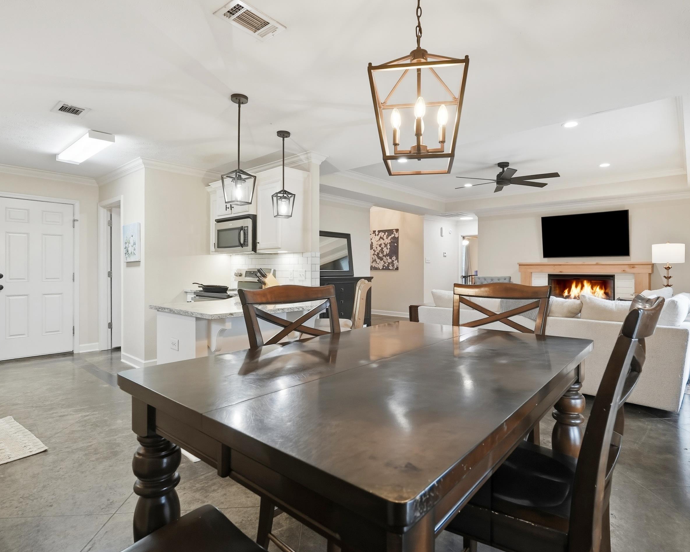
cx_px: 362
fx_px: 388
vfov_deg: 70.8
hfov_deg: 83.2
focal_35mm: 19
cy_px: 268
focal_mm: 16
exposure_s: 1/30
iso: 640
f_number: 9
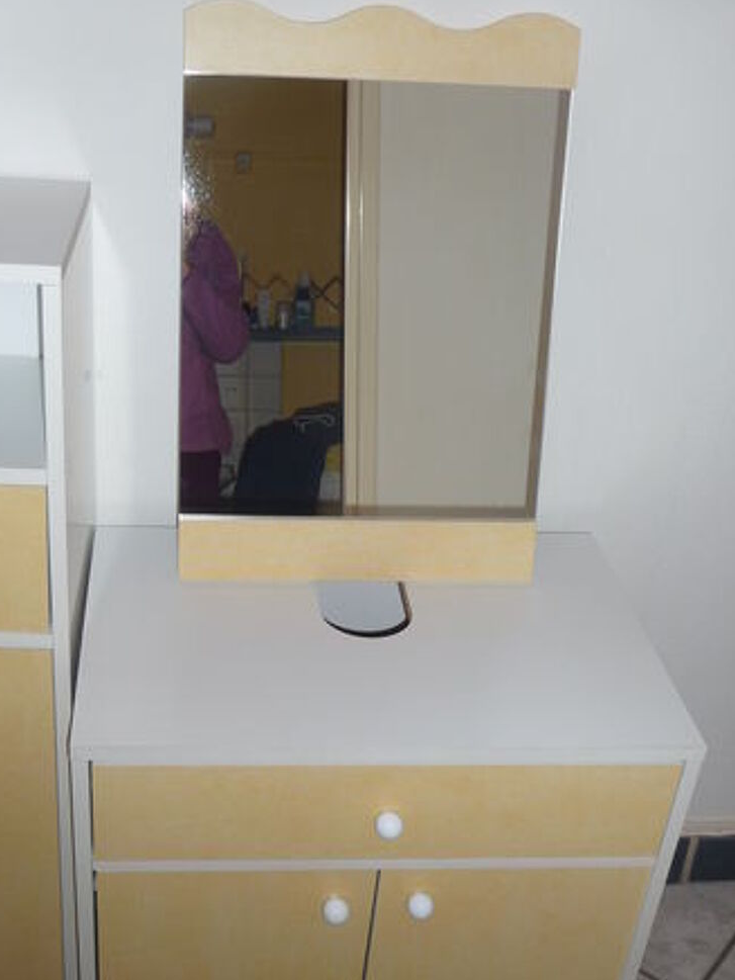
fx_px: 1245
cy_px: 541
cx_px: 275
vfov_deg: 42.9
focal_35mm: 44
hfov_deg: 32.7
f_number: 3.5
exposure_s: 1/30
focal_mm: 5.3
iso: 100
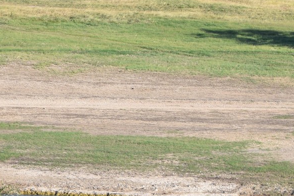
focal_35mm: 306
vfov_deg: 4.5
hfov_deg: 6.7
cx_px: -44
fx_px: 2498
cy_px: -86
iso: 200
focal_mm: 55
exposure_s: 1/320
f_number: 9
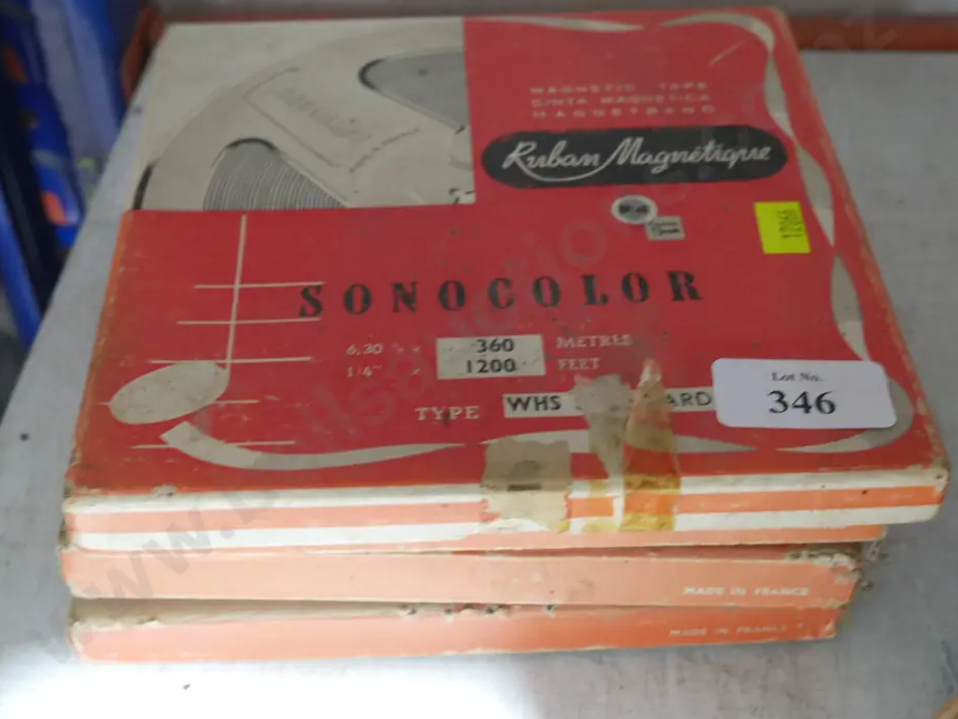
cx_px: 459
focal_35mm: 51
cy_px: 335
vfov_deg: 28.6
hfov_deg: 37.5
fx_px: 1411
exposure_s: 1/40
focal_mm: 23
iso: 3200
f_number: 5.1
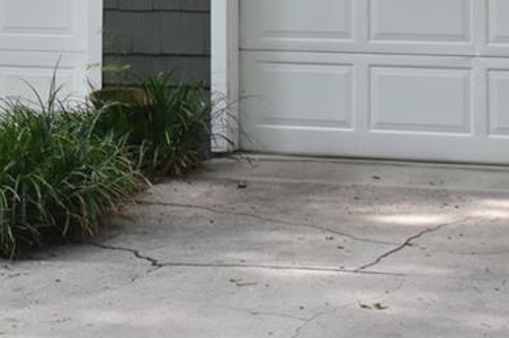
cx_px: -66
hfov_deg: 12.1
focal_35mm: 167
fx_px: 2360
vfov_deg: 8.0
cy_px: -208
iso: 800
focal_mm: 27
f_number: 7.1
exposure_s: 1/200
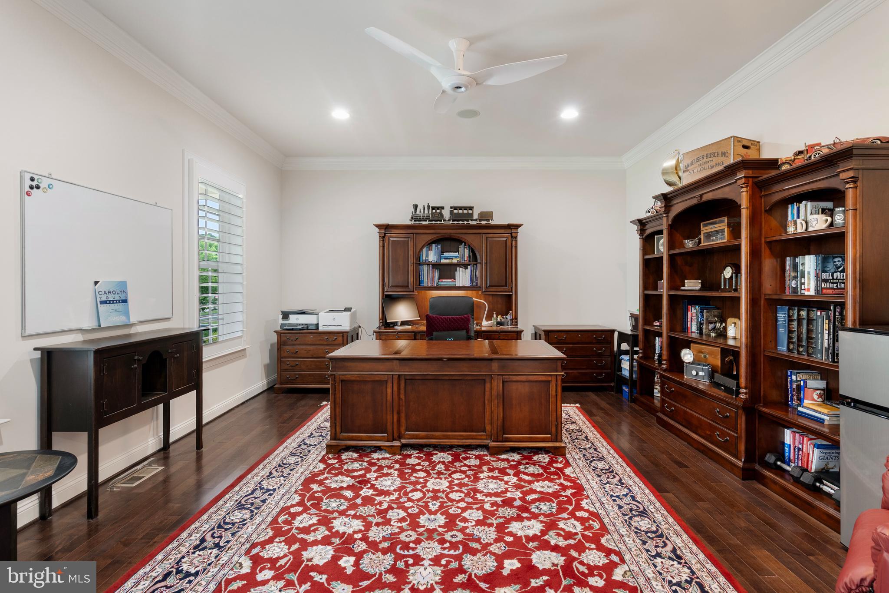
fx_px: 395
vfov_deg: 73.7
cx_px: 444
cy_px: 296
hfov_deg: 96.7
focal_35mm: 16
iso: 640
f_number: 8
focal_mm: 16
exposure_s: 1/60
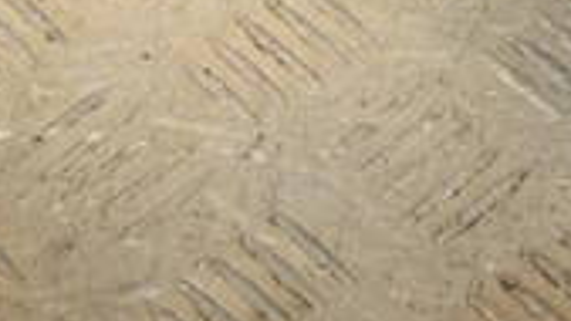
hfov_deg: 9.1
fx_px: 3542
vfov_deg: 5.1
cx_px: 699
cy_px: -341
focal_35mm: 234
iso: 800
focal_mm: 42
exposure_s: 1/200
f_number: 5
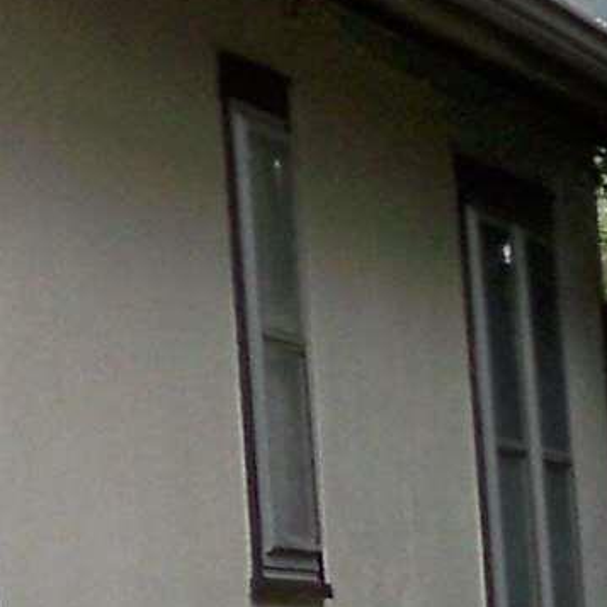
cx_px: -1688
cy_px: 43
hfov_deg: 5.8
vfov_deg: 6.6
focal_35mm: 266
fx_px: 5277
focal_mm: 6.3
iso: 80
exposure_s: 1/500
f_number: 3.1
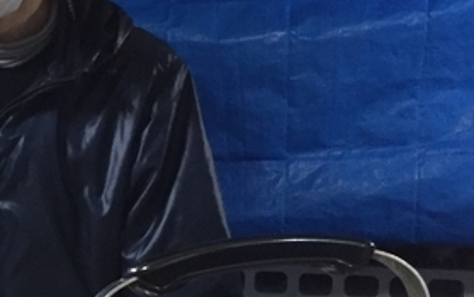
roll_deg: +1.6
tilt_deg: -10.2
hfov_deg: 22.0
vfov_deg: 14.7
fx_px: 1138
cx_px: -78
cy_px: 273
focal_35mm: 88
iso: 250
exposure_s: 1/15
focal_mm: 4.15
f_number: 2.2
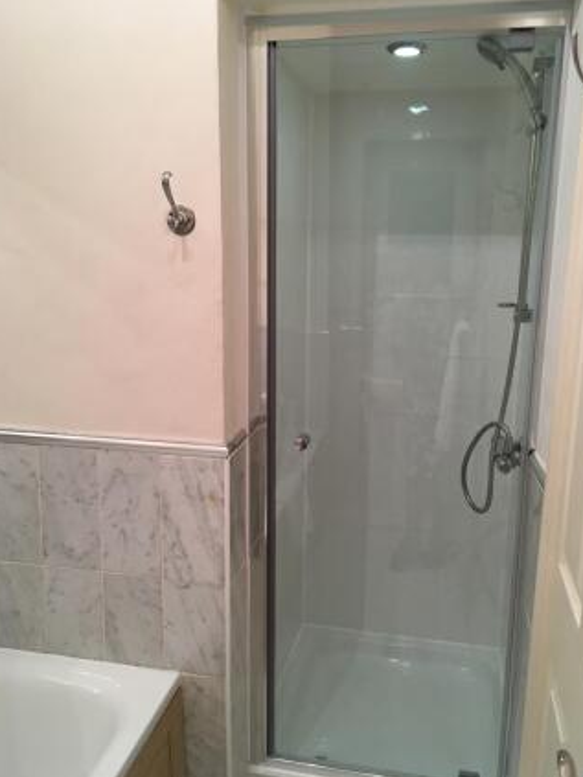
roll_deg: -1.6
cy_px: 397
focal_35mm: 30
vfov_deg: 59.9
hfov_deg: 46.8
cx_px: 292
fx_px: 673
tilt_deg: -11.0
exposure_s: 1/33
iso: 80
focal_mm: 4.15
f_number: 2.2
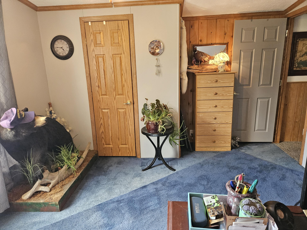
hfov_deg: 73.9
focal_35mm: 23
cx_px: 154
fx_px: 204
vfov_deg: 58.9
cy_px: 115
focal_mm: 5.4
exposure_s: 1/120
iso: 500
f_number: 1.8
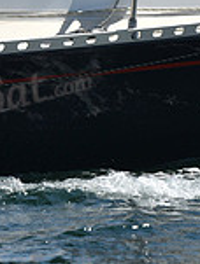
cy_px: -7
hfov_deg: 2.4
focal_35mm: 626
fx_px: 4802
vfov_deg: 3.2
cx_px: 183
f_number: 7.1
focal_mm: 170
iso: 250
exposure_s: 1/1600
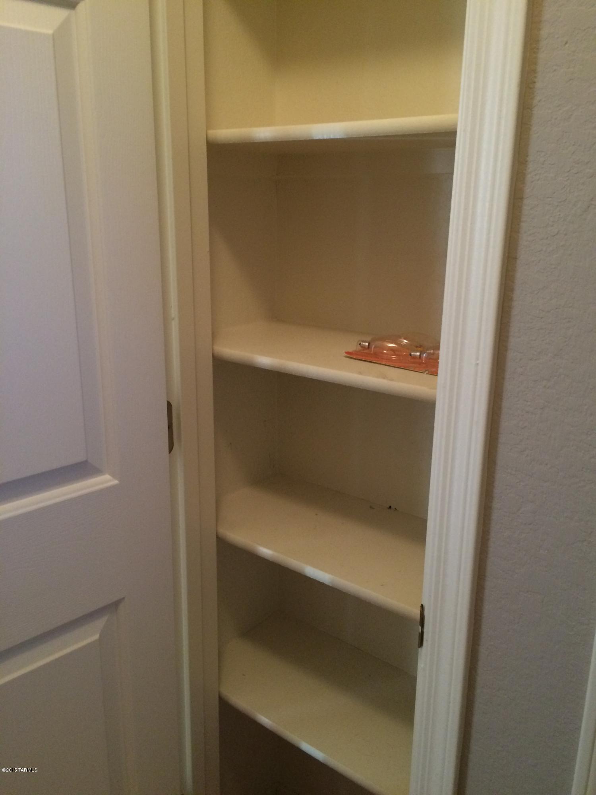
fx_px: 666
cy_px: 398
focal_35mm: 29
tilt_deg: -16.2
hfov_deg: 48.2
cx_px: 298
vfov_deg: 61.7
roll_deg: +0.2
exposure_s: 1/24
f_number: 2.2
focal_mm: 4.15
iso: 250
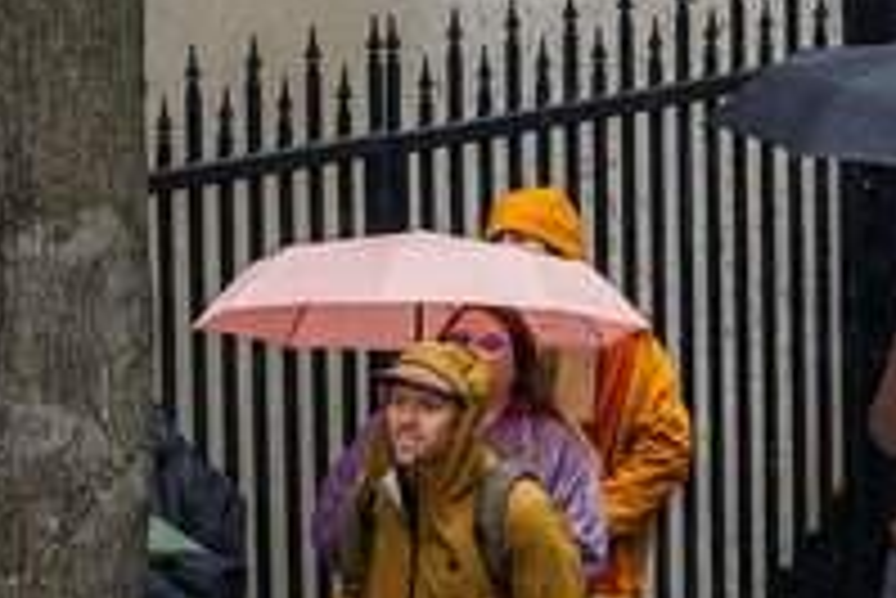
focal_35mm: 723
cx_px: 2526
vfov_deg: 1.9
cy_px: 261
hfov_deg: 2.8
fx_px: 18007
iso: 400
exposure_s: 1/640
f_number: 4.5
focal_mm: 120
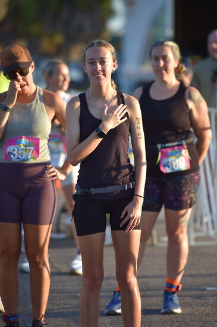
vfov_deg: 10.3
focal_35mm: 200
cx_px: 108
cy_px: 164
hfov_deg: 6.8
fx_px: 1814
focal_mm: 200
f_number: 3.2
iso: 400
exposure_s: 1/1600
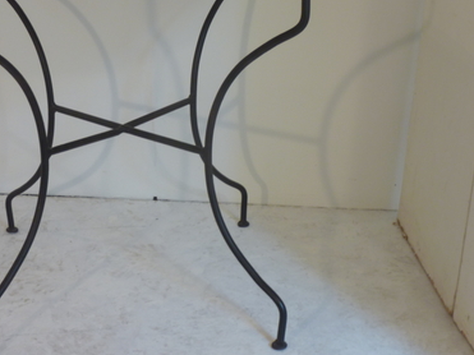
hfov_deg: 28.3
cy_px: 119
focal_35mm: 68
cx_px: 147
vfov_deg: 21.5
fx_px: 931
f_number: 3.7
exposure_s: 1/8
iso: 80
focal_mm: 6.9
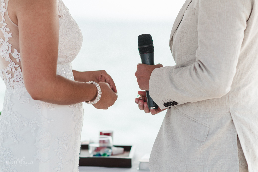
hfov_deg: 16.1
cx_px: 129
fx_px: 914
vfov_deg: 10.8
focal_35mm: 128
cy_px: 86
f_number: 2.8
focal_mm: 85
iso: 100
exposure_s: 1/800
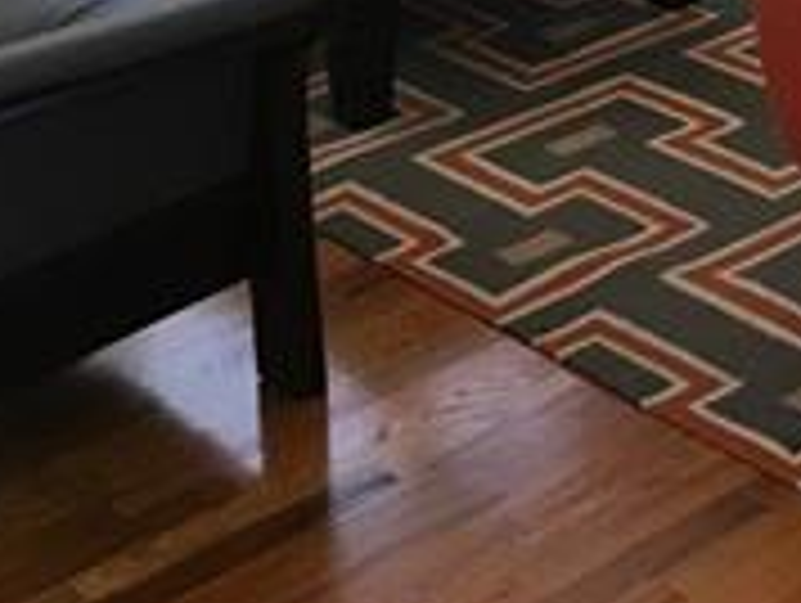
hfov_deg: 18.3
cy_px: -405
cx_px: 832
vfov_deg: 13.2
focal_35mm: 104
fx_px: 2410
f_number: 2.2
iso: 40
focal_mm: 4.15
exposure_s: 1/30
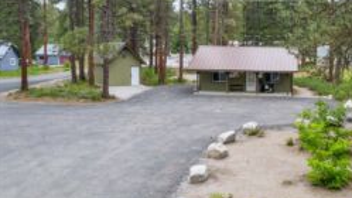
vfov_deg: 31.7
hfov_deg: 50.9
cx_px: 278
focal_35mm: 37
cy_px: 64
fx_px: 345
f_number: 2.8
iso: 100
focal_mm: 8.38
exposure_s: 1/1500
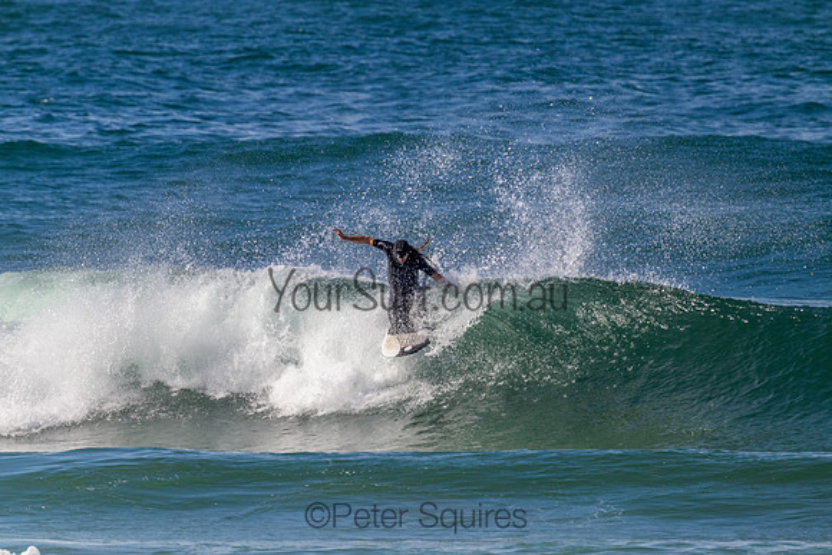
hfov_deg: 2.6
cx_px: 416
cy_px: 278
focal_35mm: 800
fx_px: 18492
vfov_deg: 1.7
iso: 1250
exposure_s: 1/2000
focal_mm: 800
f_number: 11
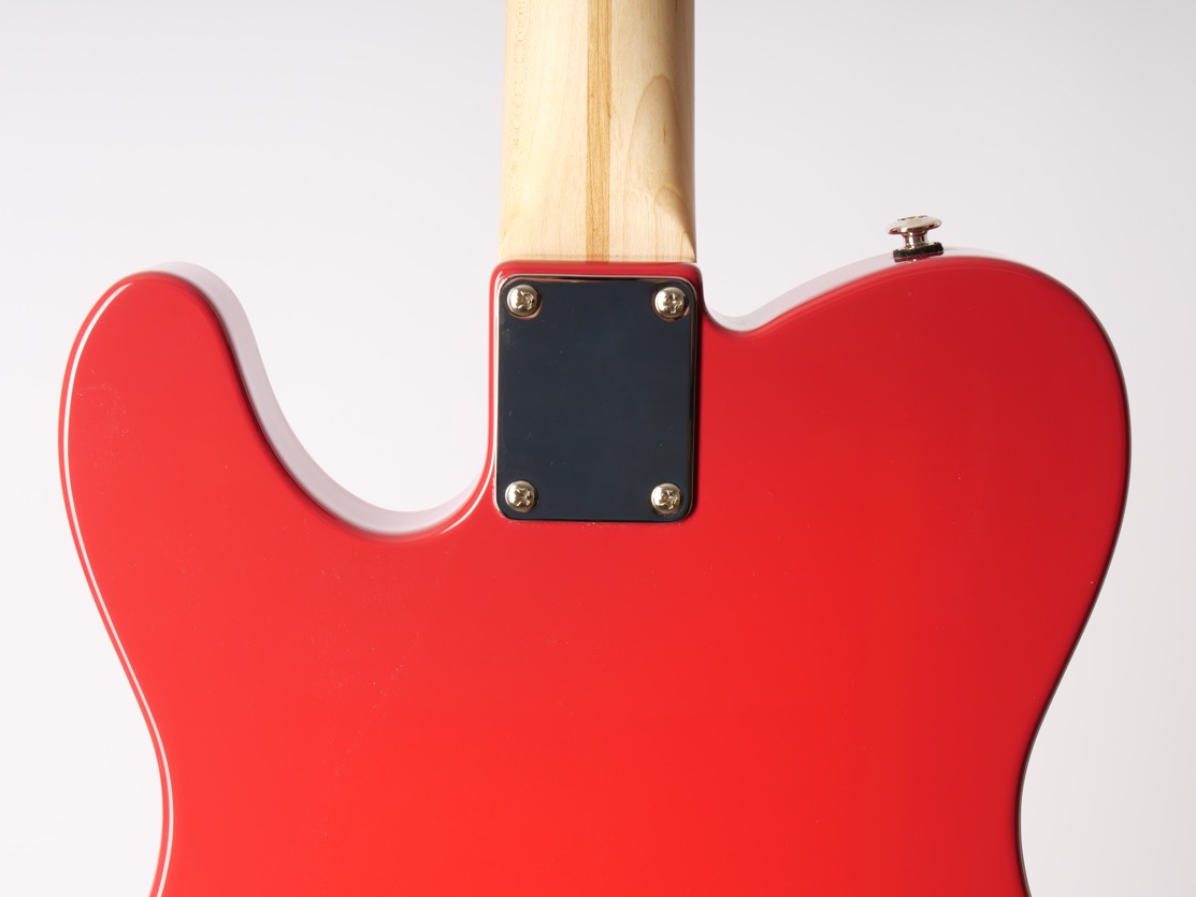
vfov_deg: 21.3
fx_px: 2384
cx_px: 582
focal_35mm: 69
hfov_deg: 28.2
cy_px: 461
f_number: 7.1
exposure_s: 1/200
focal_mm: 32
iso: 200
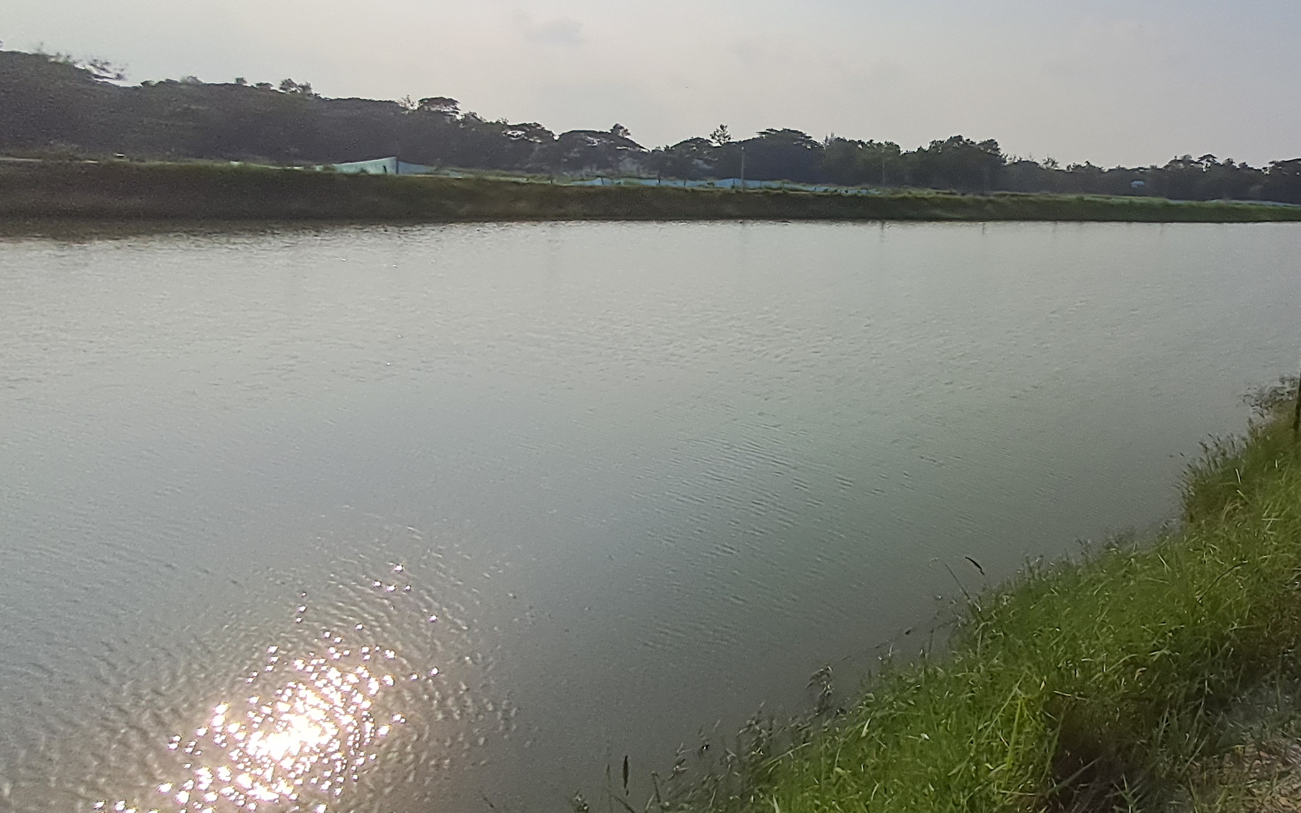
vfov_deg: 48.7
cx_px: 943
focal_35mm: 25
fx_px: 886
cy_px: 291
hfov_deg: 68.8
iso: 40
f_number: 2.2
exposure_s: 1/27779
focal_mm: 1.64
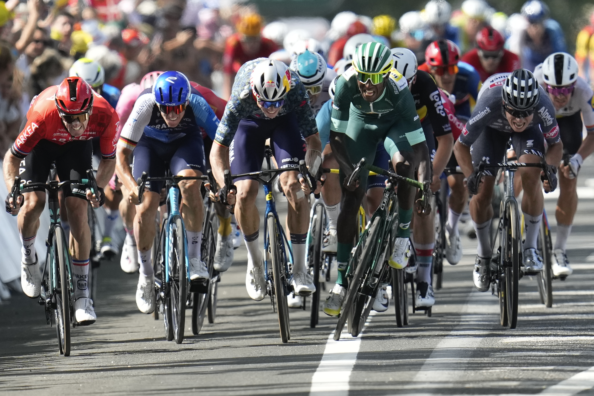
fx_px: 6599
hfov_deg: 5.2
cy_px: 198
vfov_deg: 3.4
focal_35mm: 400
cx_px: 297
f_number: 3.5
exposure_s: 1/4000
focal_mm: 400
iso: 800
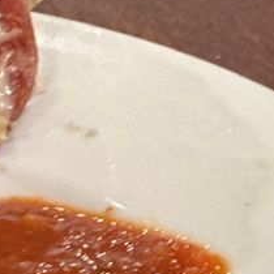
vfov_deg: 4.5
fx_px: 3484
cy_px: 317
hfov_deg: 4.5
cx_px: -228
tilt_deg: -30.7
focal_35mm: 389
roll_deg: +0.4
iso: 200
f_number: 2.8
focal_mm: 9
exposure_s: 1/40
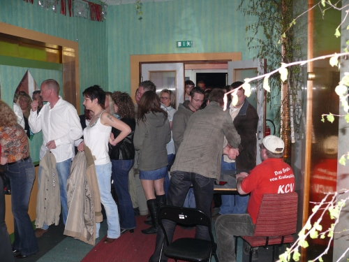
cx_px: 174
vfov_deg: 40.7
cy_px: 131
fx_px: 353
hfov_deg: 52.6
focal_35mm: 35
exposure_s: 1/30
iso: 125
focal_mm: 7.4
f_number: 2.8
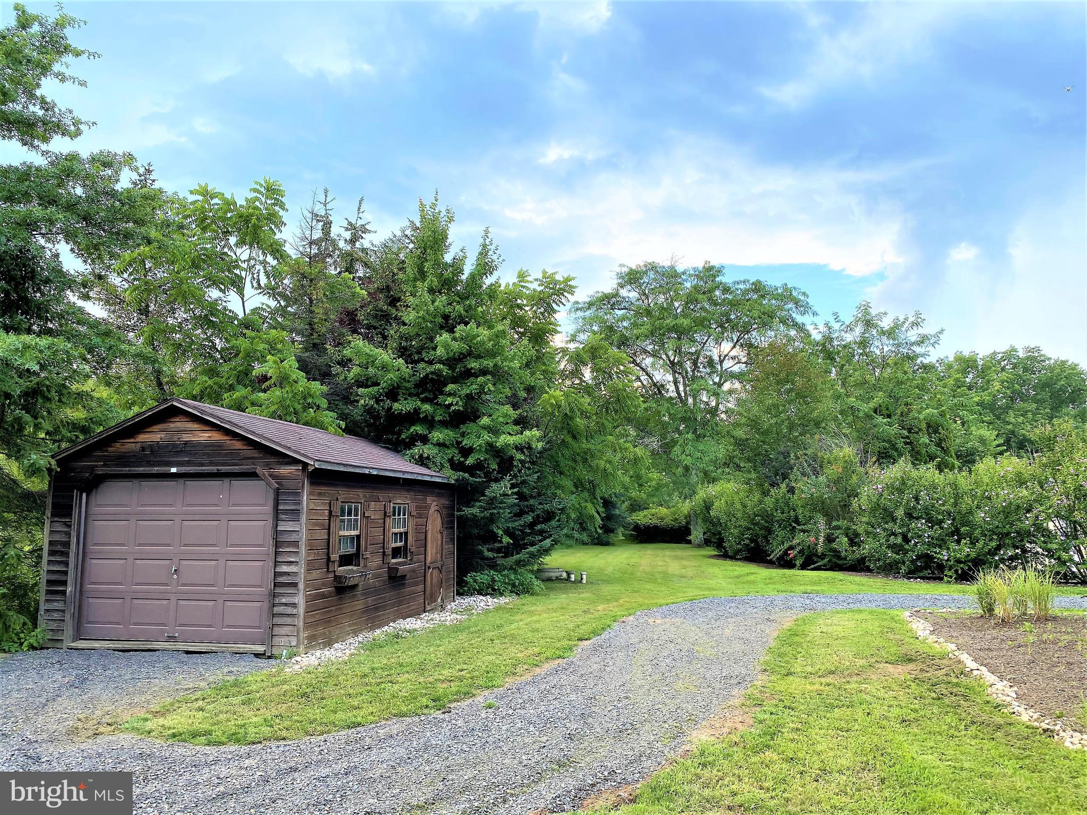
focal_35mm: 26
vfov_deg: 53.1
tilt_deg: +7.1
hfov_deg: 67.3
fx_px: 816
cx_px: 544
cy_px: 408
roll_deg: -0.5
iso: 32
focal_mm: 4.25
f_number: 1.8
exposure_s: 1/698
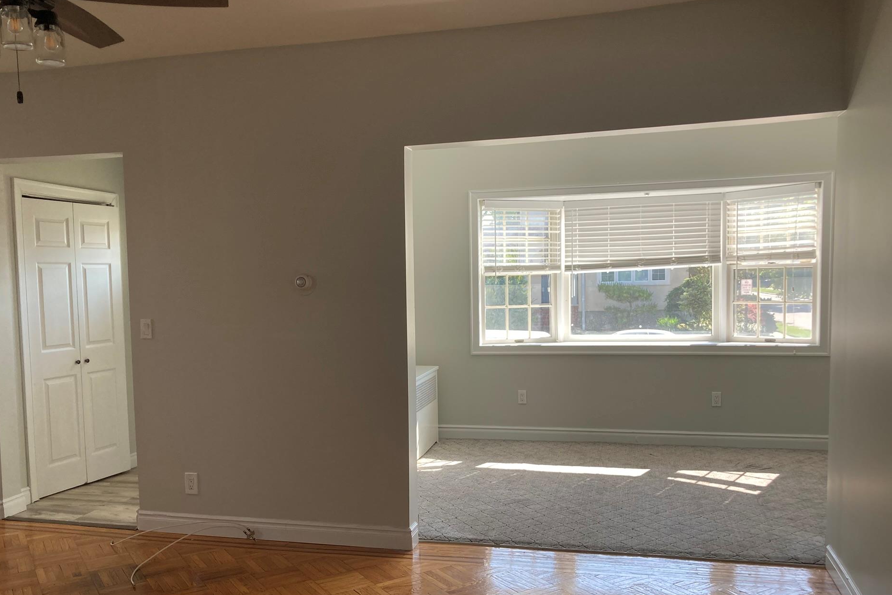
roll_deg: +1.4
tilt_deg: -3.5
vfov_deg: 41.1
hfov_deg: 58.6
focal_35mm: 32
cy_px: 334
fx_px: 793
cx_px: 411
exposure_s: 1/121
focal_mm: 3.99
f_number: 1.8
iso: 40
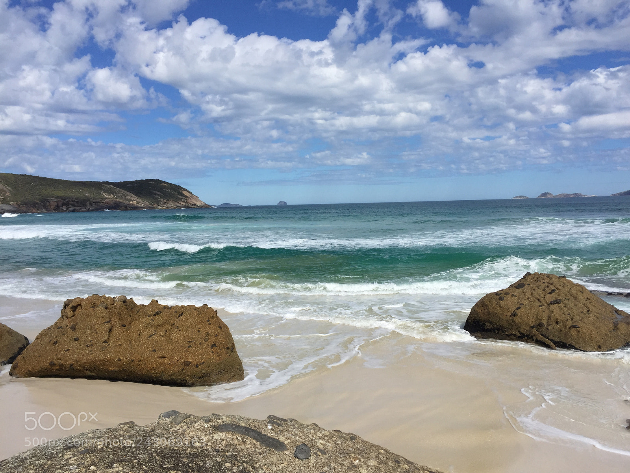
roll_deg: +0.8
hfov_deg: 61.7
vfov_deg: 48.2
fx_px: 528
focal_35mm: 29
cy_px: 236
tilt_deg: -5.0
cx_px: 315
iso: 32
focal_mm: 4.15
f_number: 2.2
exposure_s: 1/4405
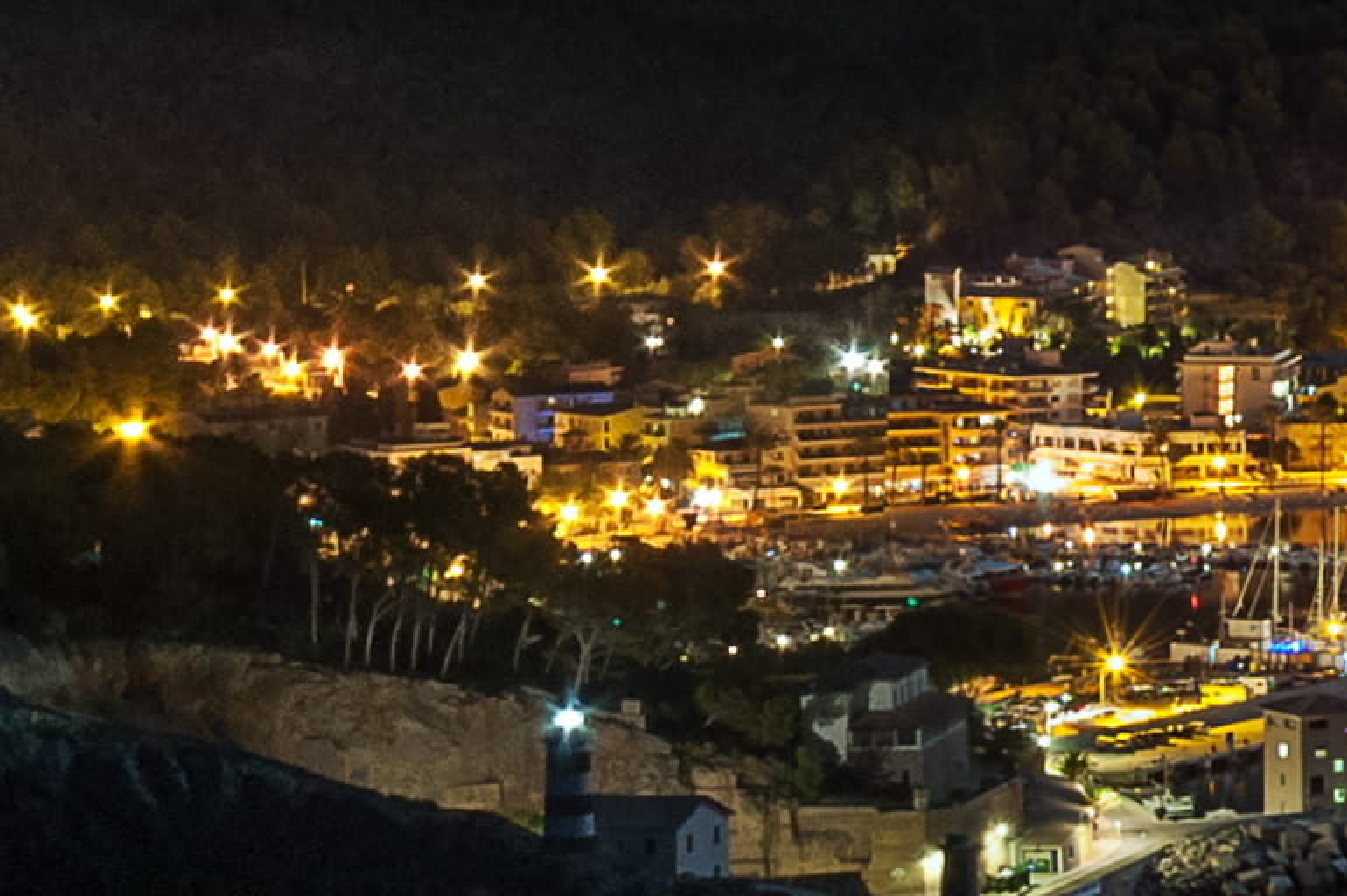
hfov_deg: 11.0
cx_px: 2855
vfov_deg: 8.2
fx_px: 6243
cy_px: 0
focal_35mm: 167
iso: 640
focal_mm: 20
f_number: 11
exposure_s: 25
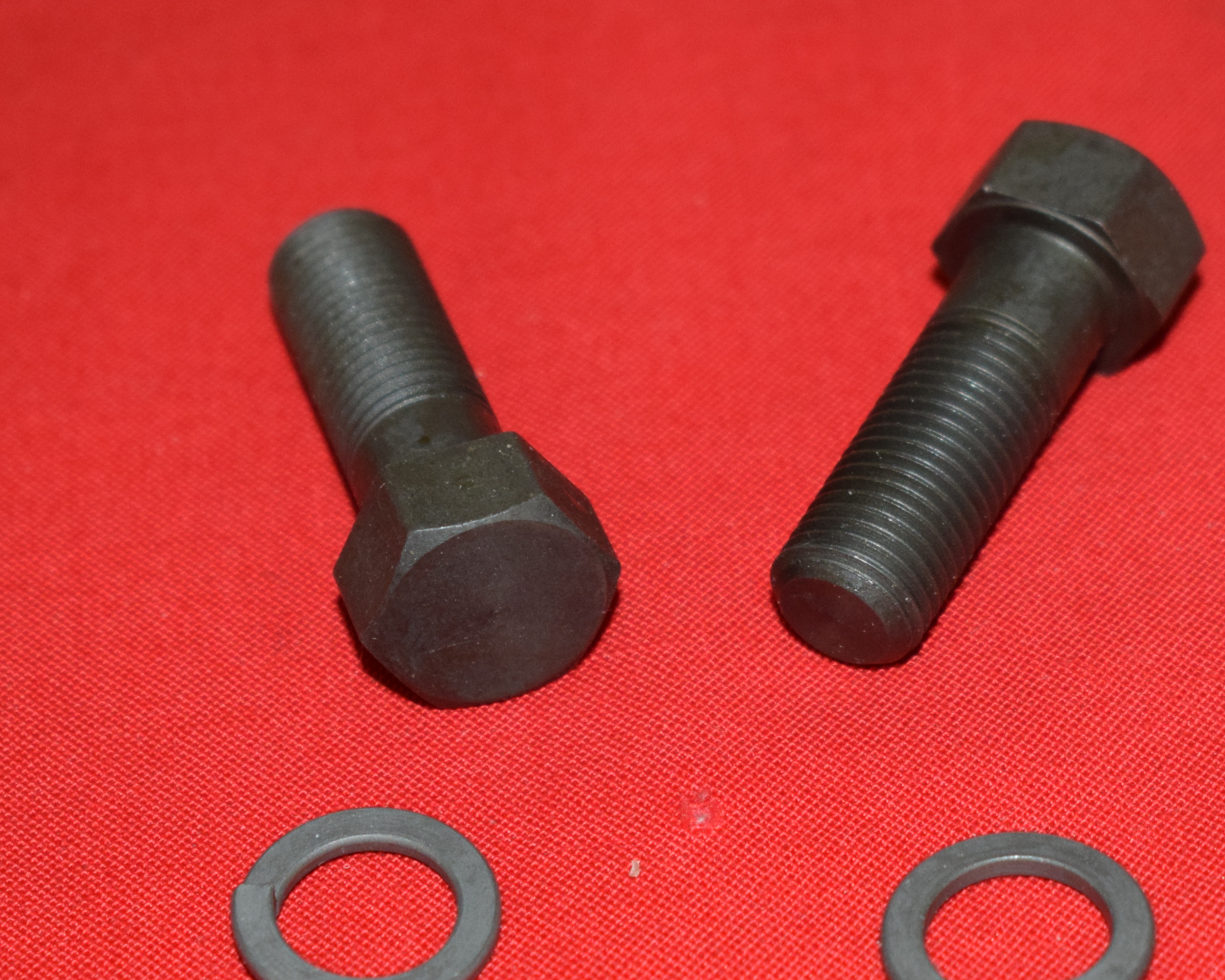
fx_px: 4786
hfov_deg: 14.6
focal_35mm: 132
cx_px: 740
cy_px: 673
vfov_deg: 11.7
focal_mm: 52
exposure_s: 1/200
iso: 1250
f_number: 5.6
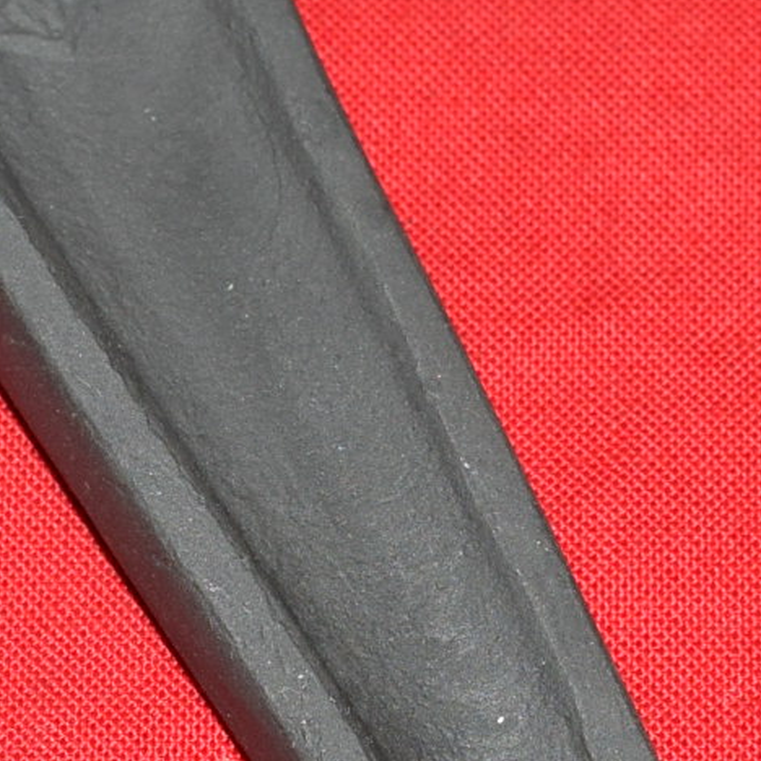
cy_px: 631
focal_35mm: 204
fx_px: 5067
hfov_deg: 8.6
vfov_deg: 8.6
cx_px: 246
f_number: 5.6
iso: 400
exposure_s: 1/200
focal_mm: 25
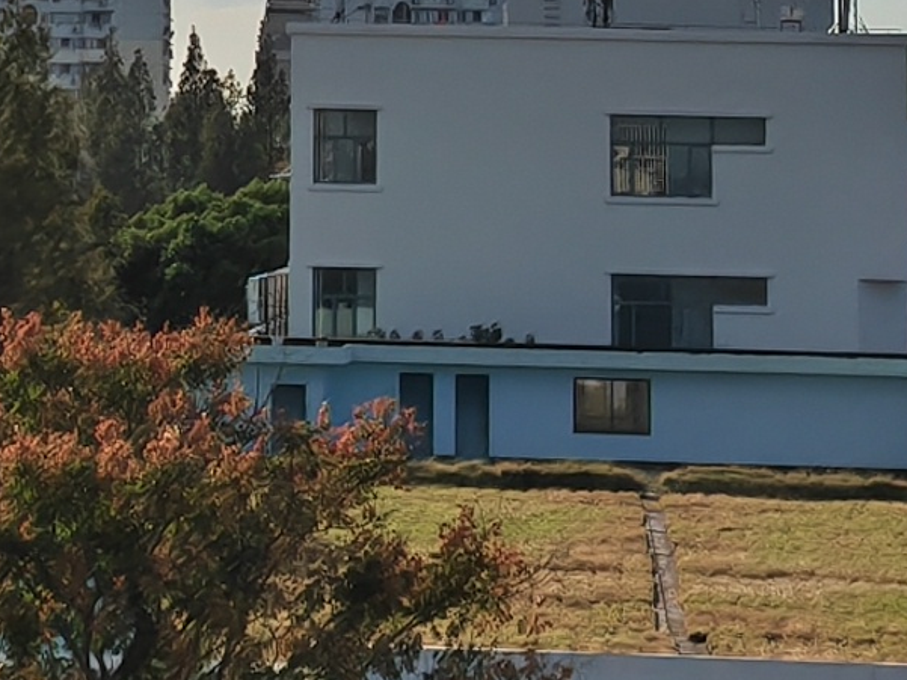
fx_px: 4822
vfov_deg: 7.7
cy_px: -659
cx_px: 32
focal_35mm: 184
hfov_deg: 10.7
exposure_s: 1/12706
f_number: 1.9
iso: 100
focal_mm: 5.52
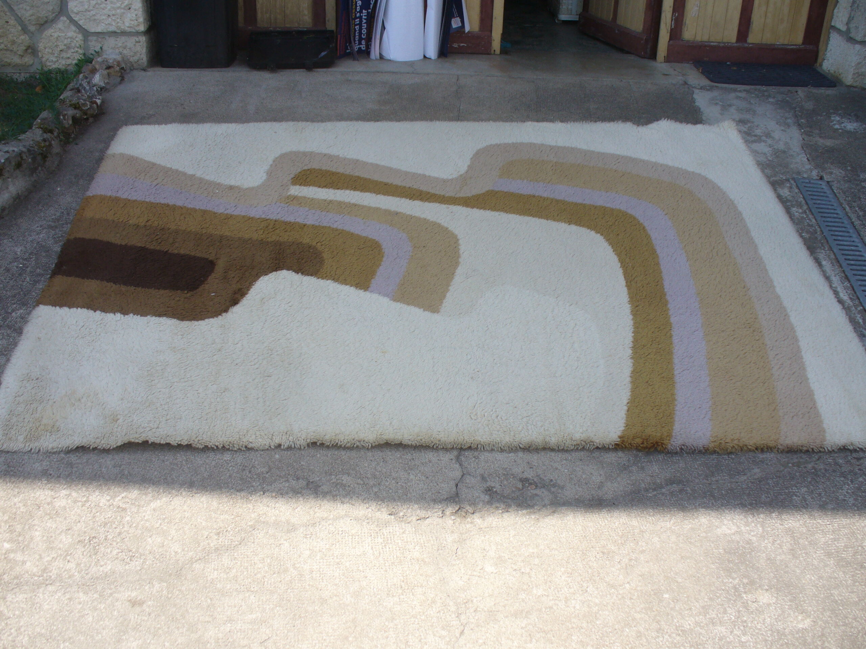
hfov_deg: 50.1
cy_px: 324
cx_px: 433
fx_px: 926
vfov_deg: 38.7
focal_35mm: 37
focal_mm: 6.1
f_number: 5.6
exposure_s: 1/160
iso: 80
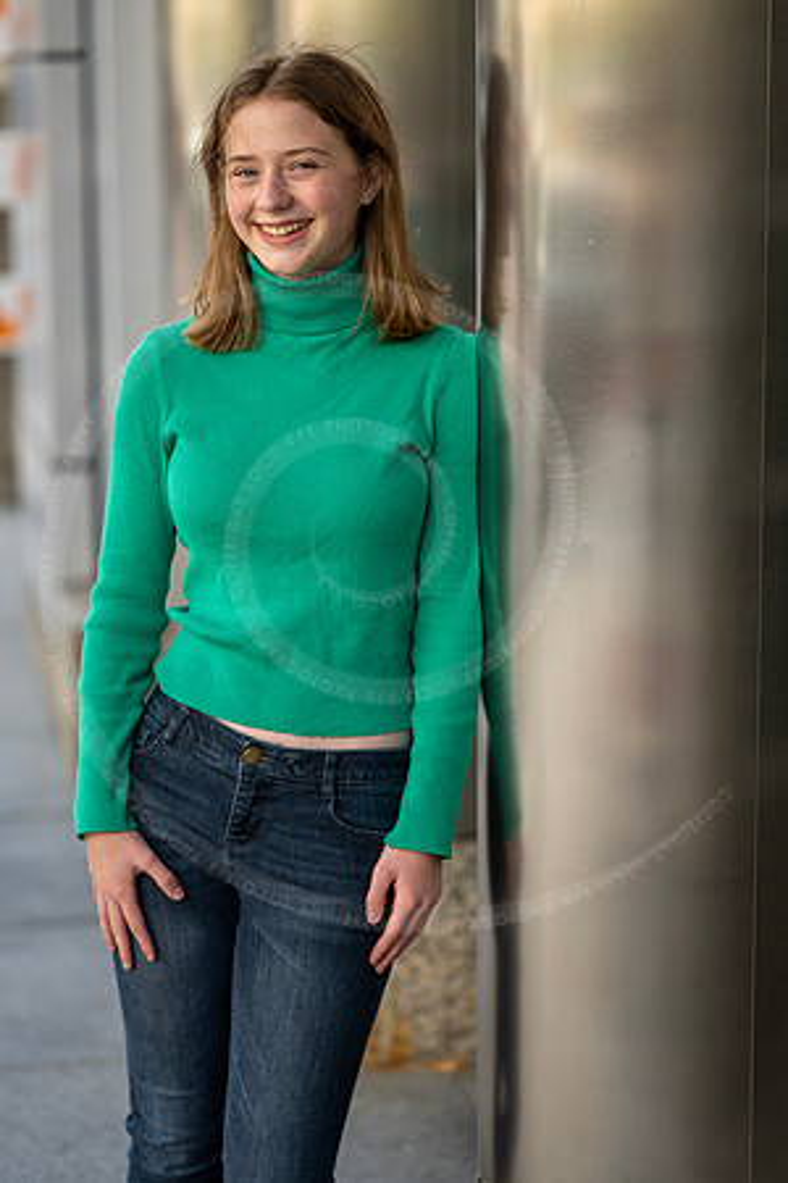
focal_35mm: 85
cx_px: 394
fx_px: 2791
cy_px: 592
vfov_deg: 23.9
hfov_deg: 16.1
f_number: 1.8
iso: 125
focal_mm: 85
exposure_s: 1/800
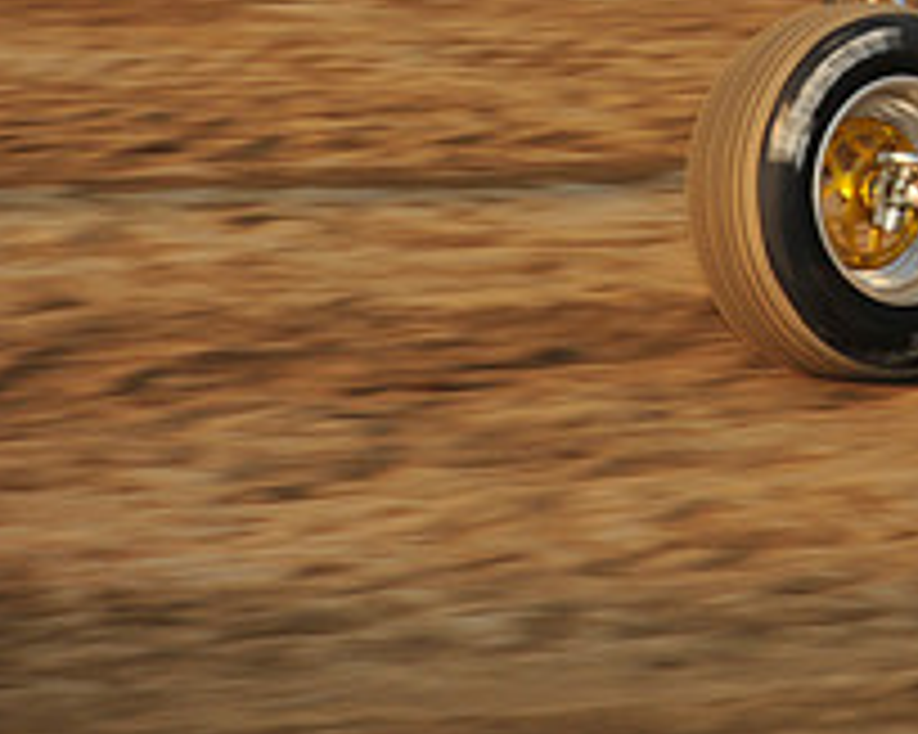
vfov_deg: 3.7
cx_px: 1296
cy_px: -122
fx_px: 11216
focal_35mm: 413
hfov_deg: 4.7
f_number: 8
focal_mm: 155
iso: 400
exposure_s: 1/320
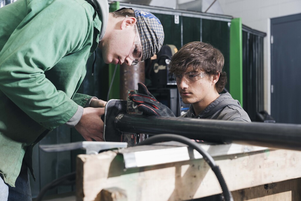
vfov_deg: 27.0
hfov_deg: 39.6
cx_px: 150
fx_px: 418
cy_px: 100
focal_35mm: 50
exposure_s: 1/125
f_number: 4
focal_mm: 50
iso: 800
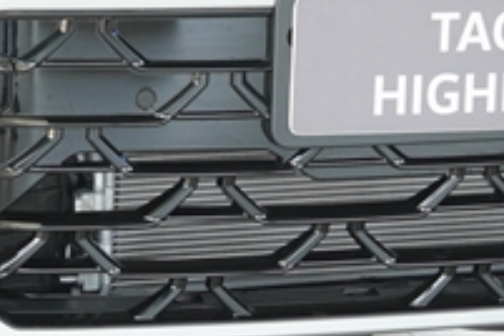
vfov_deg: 6.3
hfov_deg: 9.6
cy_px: -202
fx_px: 2996
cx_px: 108
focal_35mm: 214
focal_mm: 28
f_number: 3.2
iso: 160
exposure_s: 1/60
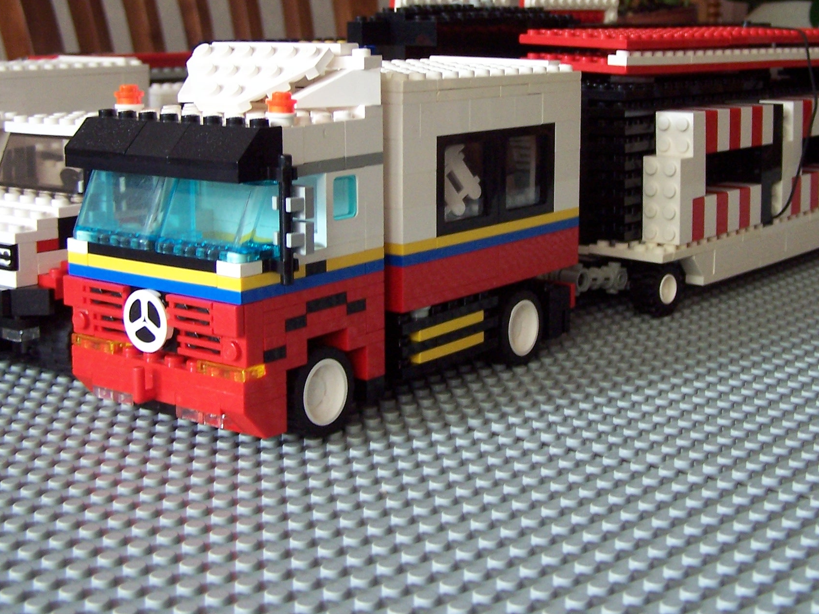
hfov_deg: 33.0
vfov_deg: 25.1
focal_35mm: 58
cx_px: 519
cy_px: 201
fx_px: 1372
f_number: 2.8
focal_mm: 6.3
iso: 140
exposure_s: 1/20
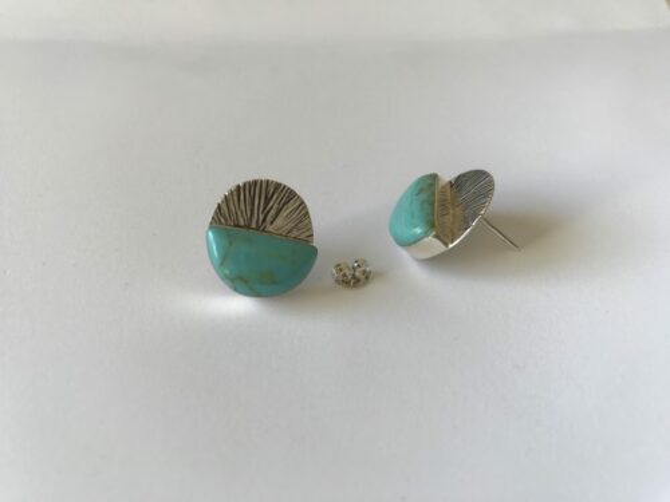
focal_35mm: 28
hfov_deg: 63.4
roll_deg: -1.5
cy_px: 251
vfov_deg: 49.7
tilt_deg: -41.7
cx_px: 335
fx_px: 542
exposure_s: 1/225
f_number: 1.8
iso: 20
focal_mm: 3.99
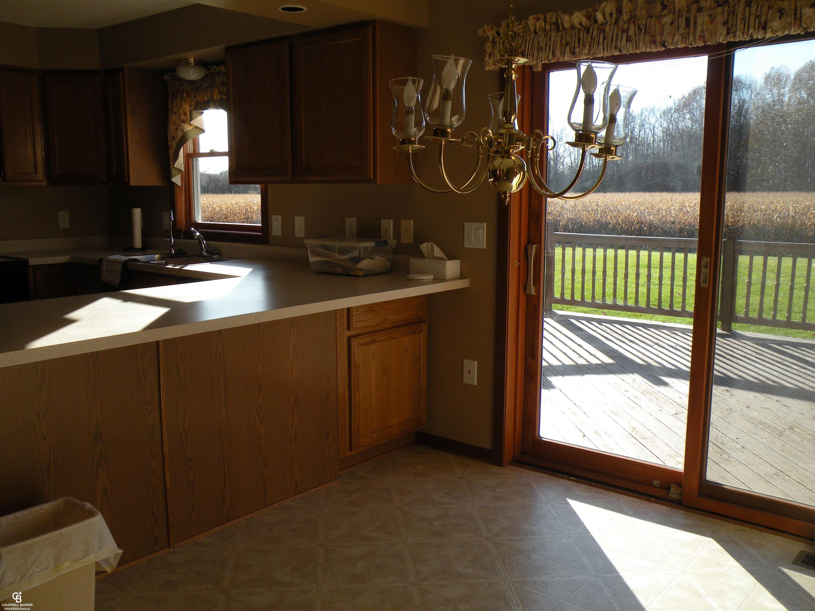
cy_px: 306
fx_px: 777
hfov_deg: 55.4
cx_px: 408
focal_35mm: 33
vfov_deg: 42.9
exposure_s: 1/113
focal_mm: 5.8
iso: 64
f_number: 4.5
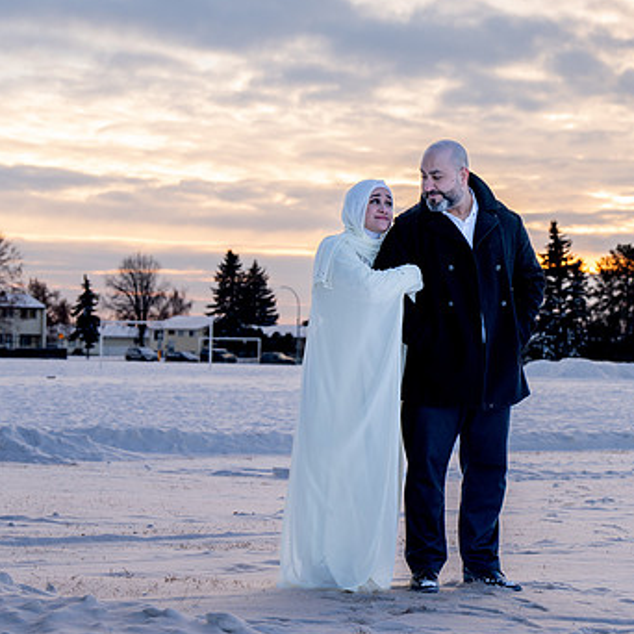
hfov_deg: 17.1
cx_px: 517
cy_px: 316
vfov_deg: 17.2
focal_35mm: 101
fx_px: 2093
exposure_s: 1/125
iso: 100
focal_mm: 70
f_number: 5.6
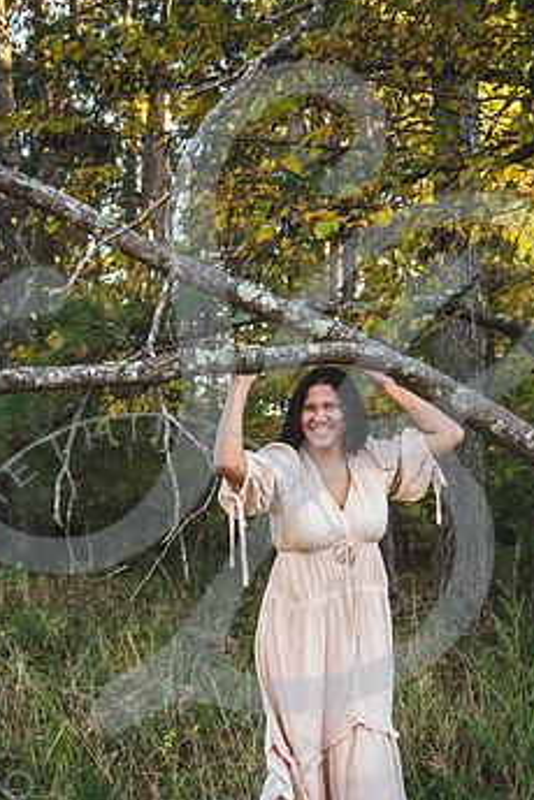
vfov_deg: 41.8
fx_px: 1046
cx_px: 248
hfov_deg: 28.6
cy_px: 452
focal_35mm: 47
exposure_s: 1/250
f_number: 2.8
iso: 200
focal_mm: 36
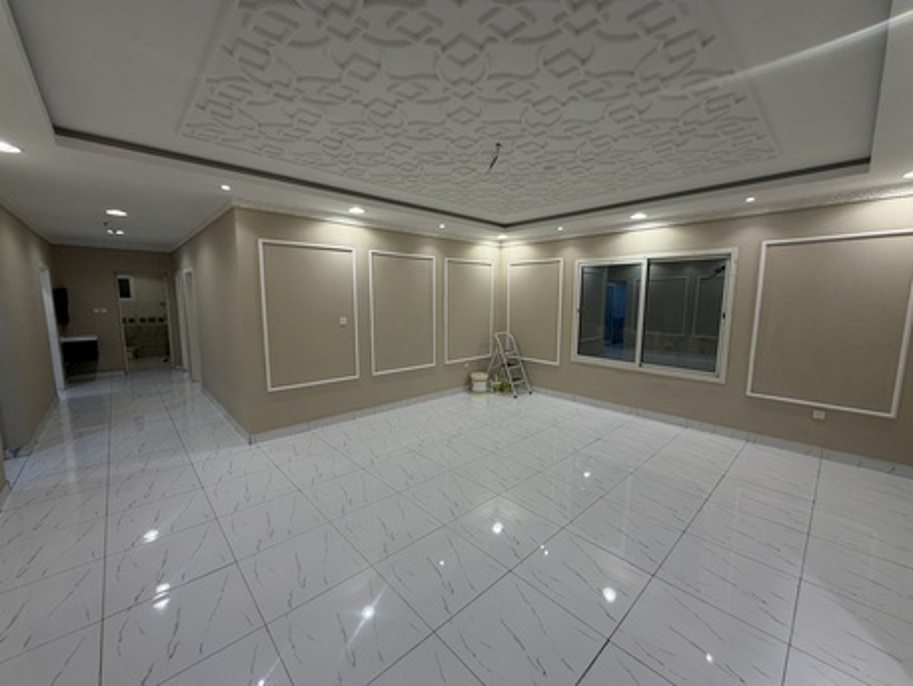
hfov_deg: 102.0
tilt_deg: -6.9
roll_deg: -0.6
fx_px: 369
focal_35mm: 14
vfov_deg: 85.7
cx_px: 456
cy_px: 343
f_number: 2.2
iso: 125
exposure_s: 1/120
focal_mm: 2.22
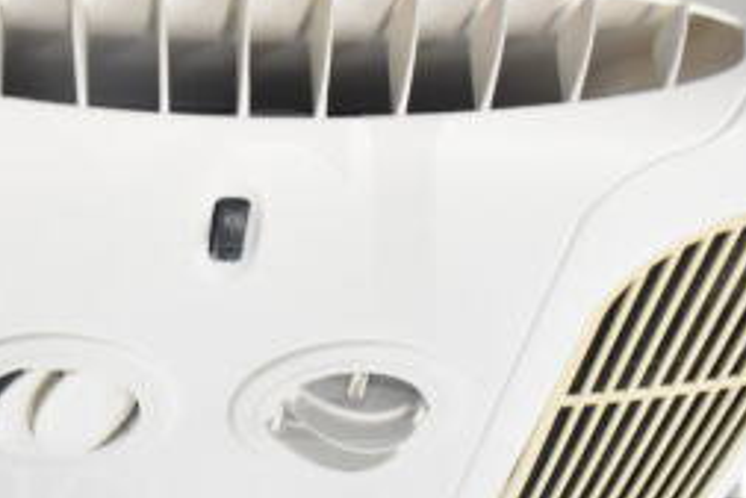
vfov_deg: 20.8
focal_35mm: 65
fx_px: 1348
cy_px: 346
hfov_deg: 30.4
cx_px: 180
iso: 1600
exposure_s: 1/100
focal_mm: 18
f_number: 5
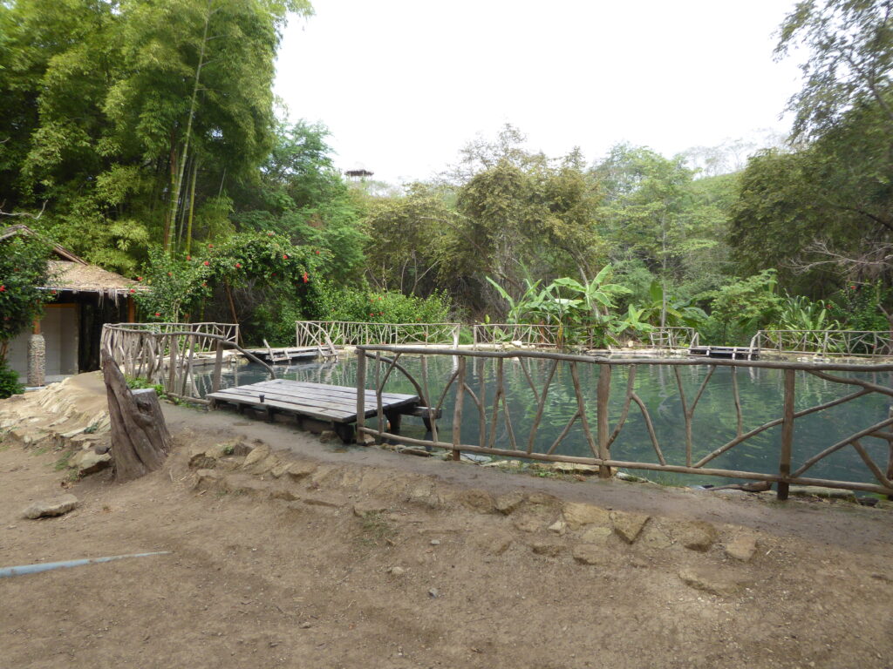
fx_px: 645
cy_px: 334
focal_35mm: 25
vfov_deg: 54.9
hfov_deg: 69.4
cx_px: 446
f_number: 3.3
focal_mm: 4.3
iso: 100
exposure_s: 1/400
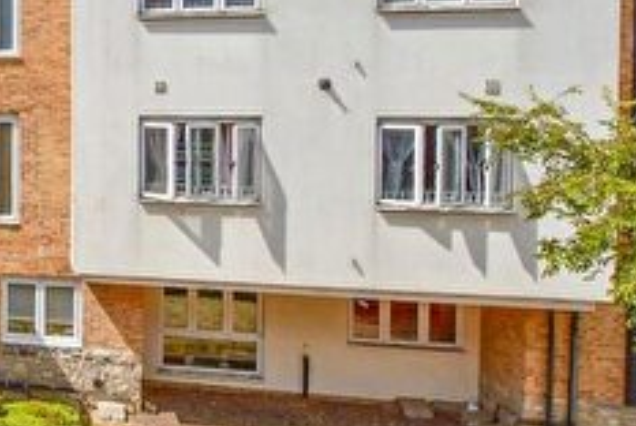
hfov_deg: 30.0
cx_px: -270
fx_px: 796
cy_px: 132
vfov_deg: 29.7
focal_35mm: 45
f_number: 8
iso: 400
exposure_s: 1/2000
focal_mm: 10
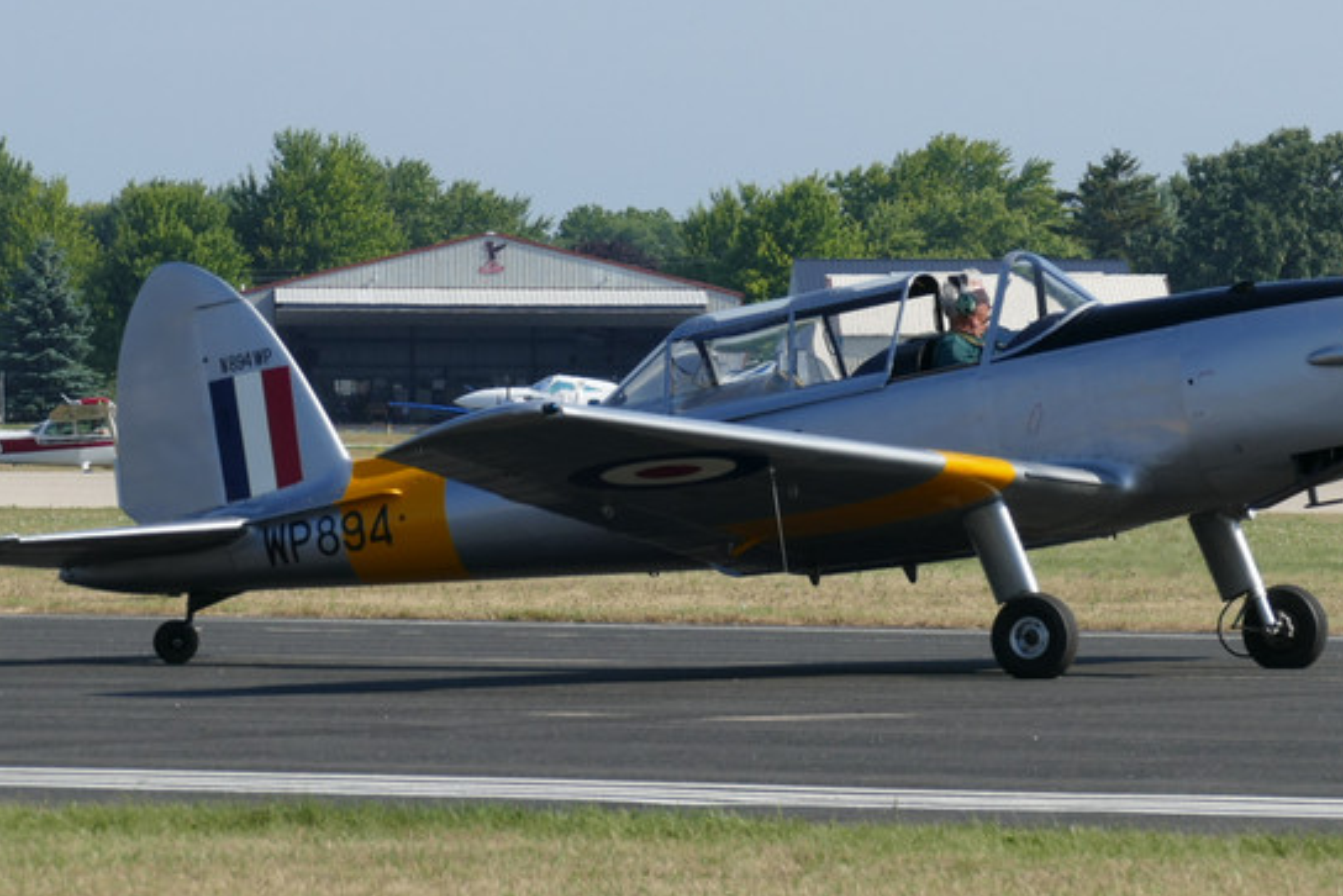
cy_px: 418
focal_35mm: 206
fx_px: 7687
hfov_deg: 10.0
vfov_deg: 6.7
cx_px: 765
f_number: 5.6
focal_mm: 63.88
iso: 125
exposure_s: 1/640
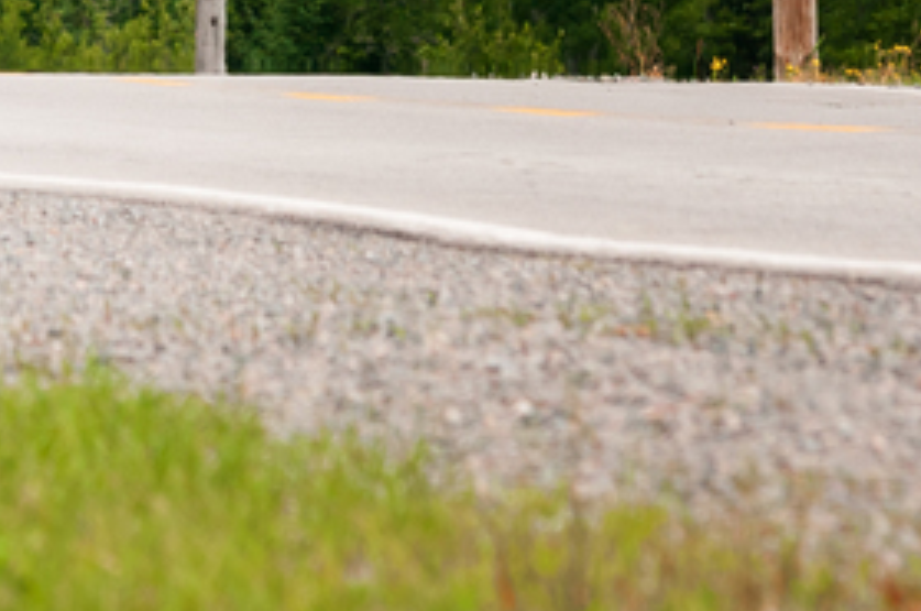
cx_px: -271
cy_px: -367
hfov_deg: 2.2
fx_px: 24383
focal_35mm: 955
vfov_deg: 1.4
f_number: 8
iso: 200
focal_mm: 185
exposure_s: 1/320
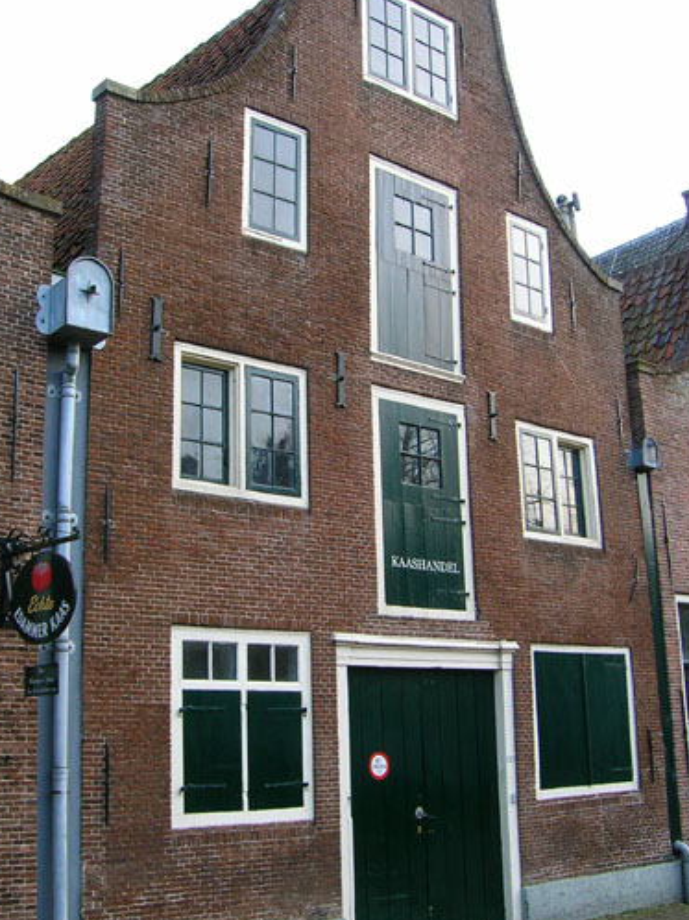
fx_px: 1089
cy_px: 454
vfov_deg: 45.8
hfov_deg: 35.1
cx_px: 329
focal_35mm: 41
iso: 50
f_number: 4.9
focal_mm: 5.7
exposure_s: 1/30.7
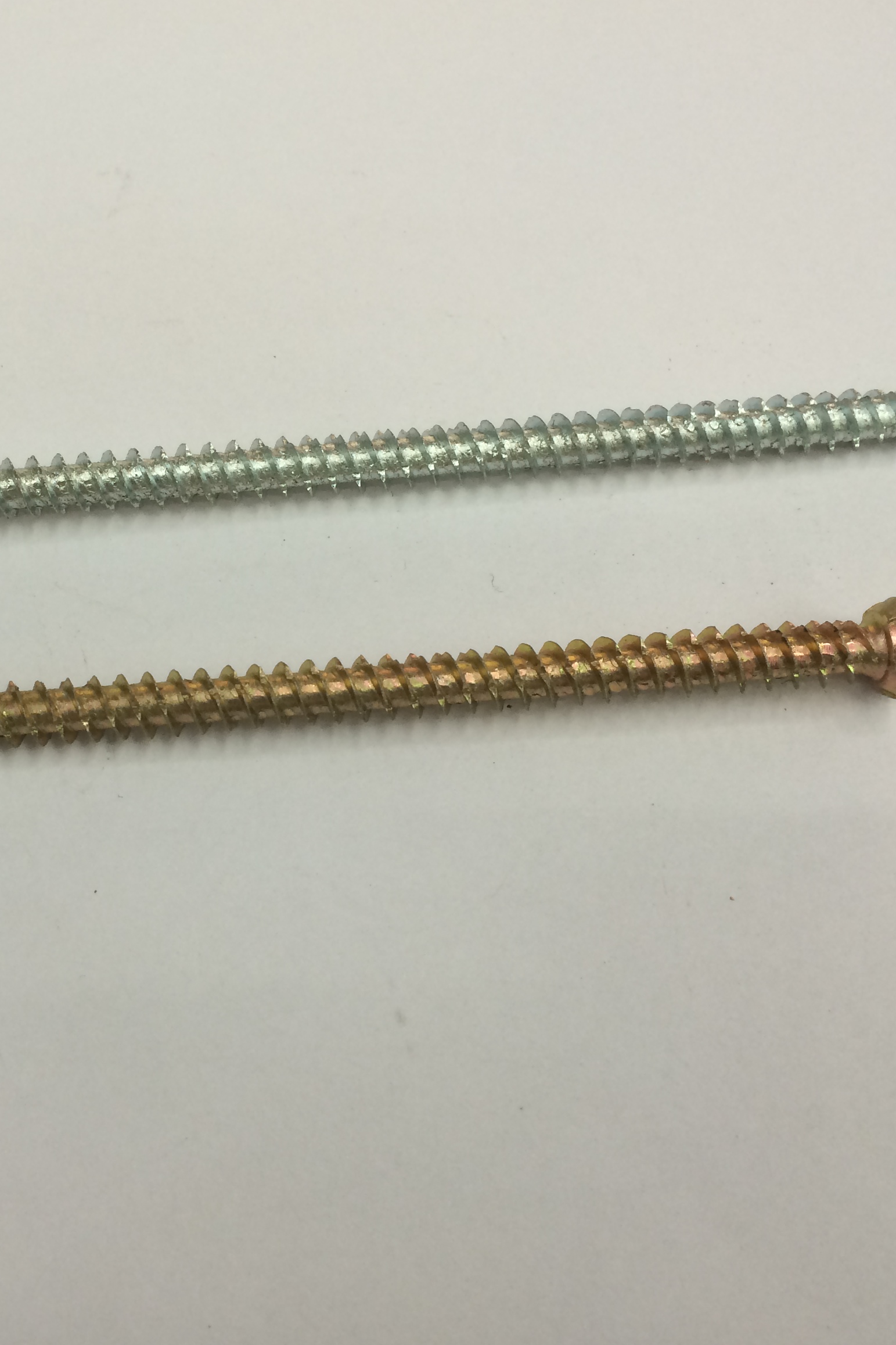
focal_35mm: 44
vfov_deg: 44.5
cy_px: 653
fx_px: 1643
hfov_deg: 29.9
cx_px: 200
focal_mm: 4.12
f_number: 2.2
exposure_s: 1/33
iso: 40
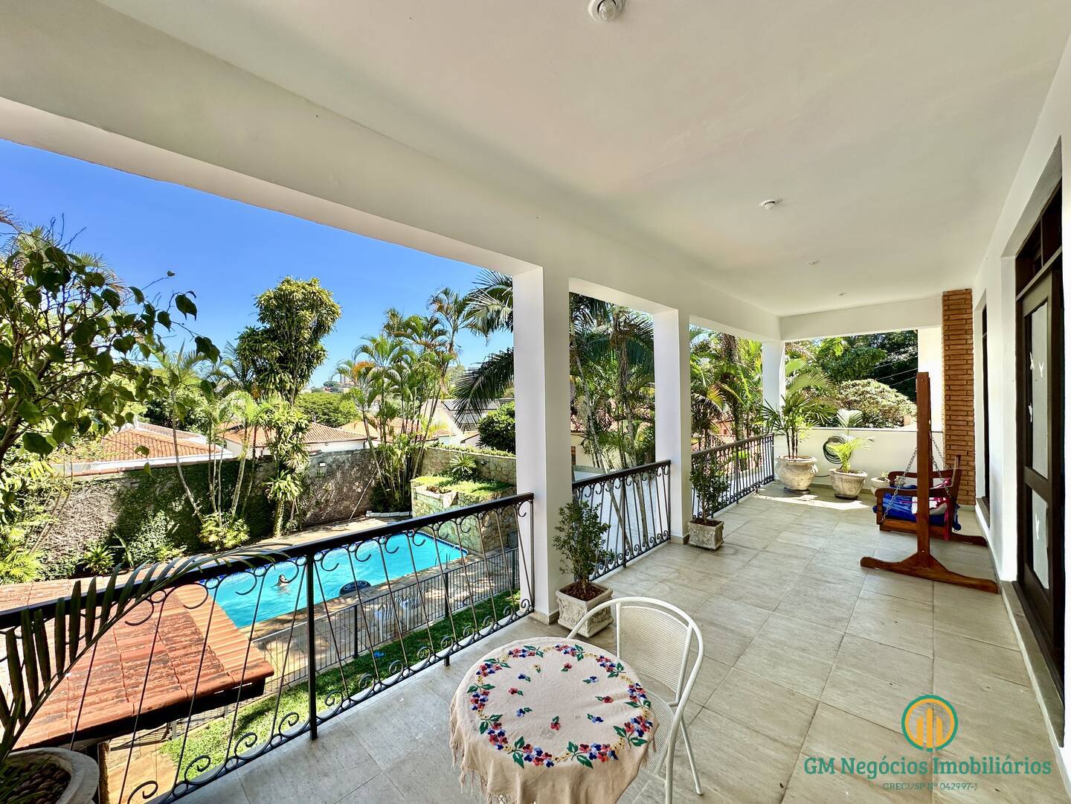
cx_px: 536
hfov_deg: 102.1
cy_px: 402
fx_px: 433
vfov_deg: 85.7
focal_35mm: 14
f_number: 2.2
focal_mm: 2.22
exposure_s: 1/556
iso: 40
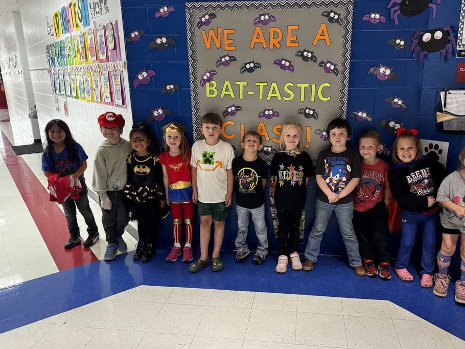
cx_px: 259
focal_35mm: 27
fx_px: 363
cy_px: 175
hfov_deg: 65.1
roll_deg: -0.1
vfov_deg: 51.4
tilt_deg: -15.3
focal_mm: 6.76
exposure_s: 1/60
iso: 640
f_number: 1.78
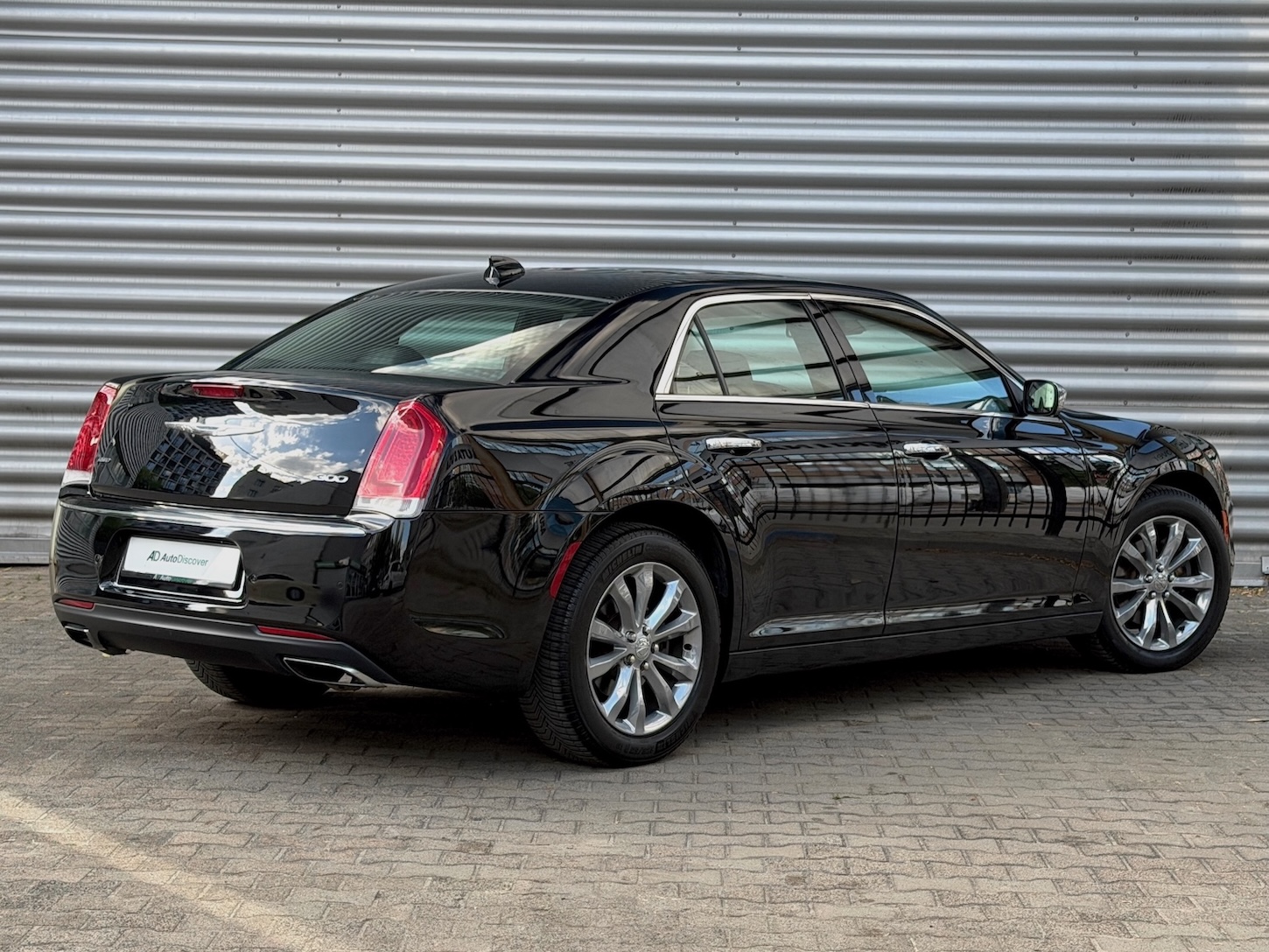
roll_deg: -0.8
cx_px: 634
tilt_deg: -3.3
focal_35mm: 48
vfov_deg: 30.3
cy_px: 476
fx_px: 1760
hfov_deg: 39.7
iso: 50
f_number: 1.78
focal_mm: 6.76
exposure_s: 1/197
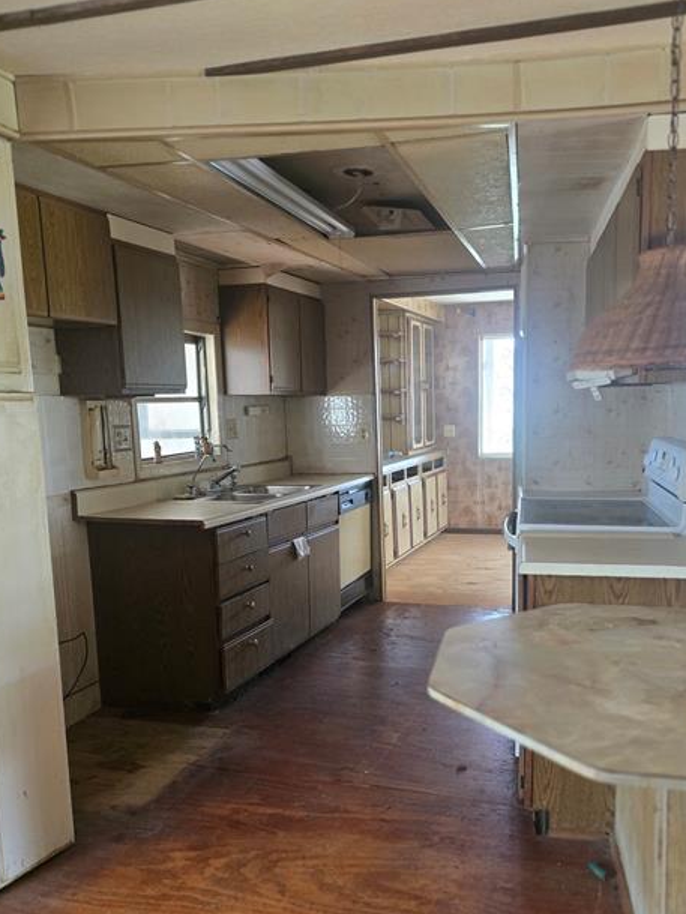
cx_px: 413
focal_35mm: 29
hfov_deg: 47.9
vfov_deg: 61.5
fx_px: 766
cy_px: 509
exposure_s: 1/120
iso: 800
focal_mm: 6.3
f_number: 1.7
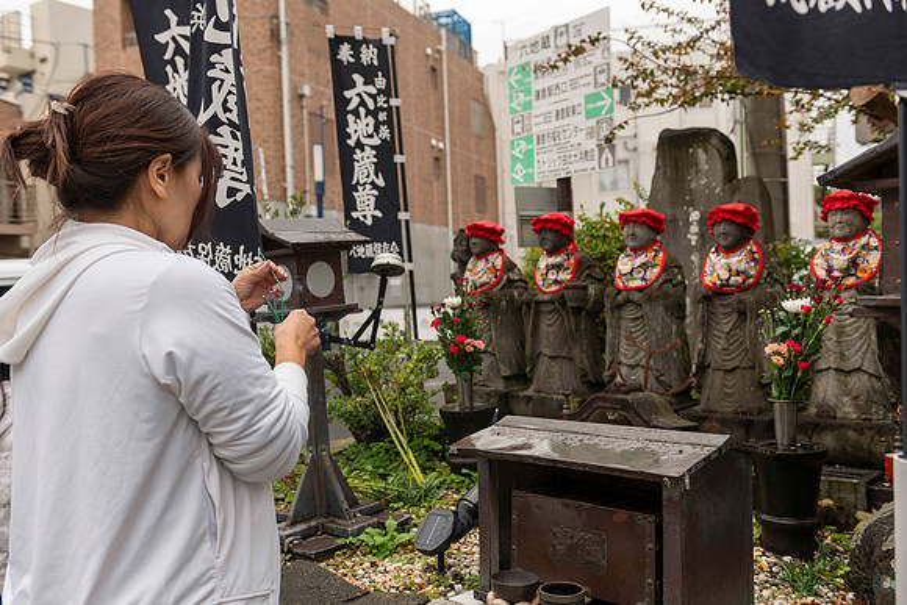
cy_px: 302
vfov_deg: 41.1
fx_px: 806
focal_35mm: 32
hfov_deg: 58.7
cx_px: 454
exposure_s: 1/125
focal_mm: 32
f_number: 4.5
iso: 64
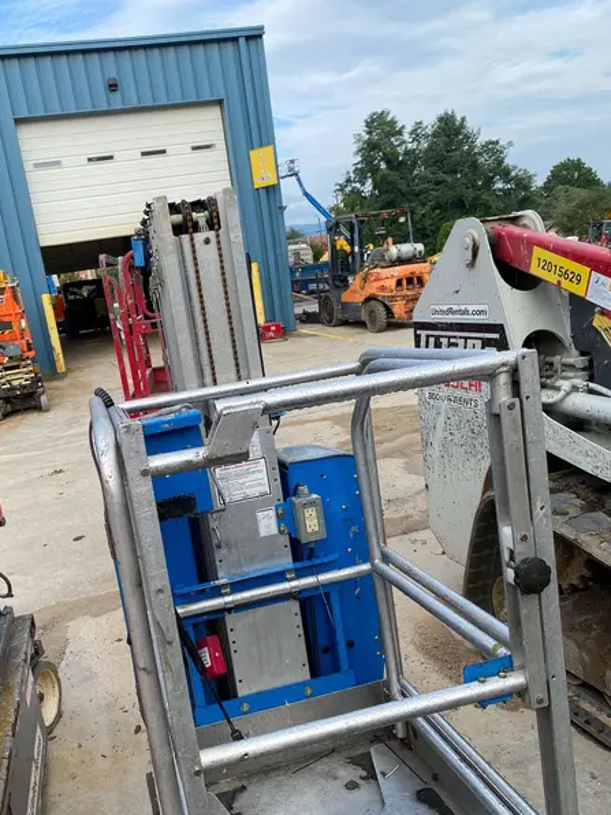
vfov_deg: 56.7
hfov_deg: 43.9
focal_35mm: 32
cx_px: 238
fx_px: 753
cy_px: 456
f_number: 1.8
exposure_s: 1/1016
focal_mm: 4.25
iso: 32
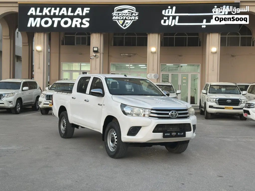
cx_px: 128
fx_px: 354
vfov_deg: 30.3
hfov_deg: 39.7
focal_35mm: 48
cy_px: 96
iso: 64
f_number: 1.78
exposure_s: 1/121
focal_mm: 6.86
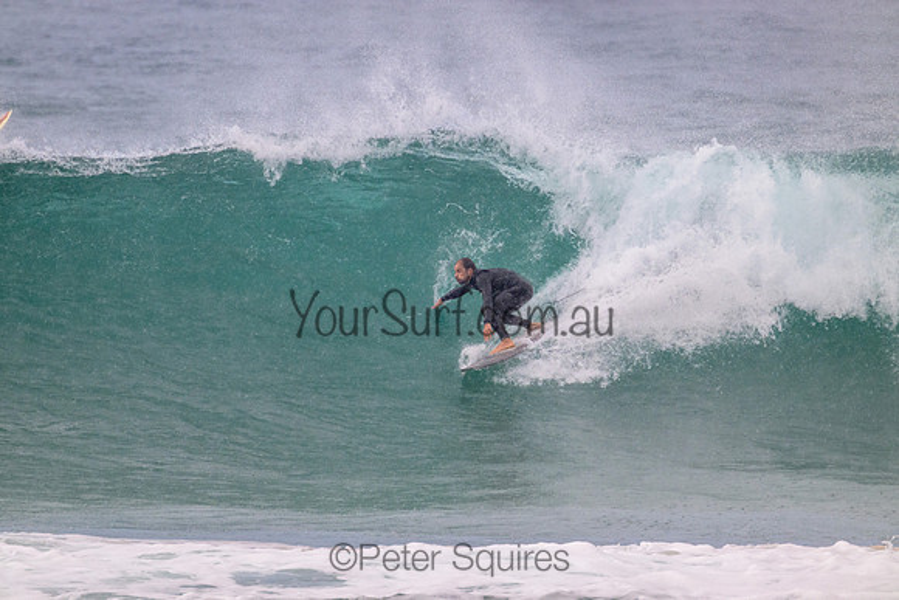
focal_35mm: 800
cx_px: 450
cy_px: 300
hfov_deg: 2.6
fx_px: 19982
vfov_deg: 1.7
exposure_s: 1/2000
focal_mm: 800
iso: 1800
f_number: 11
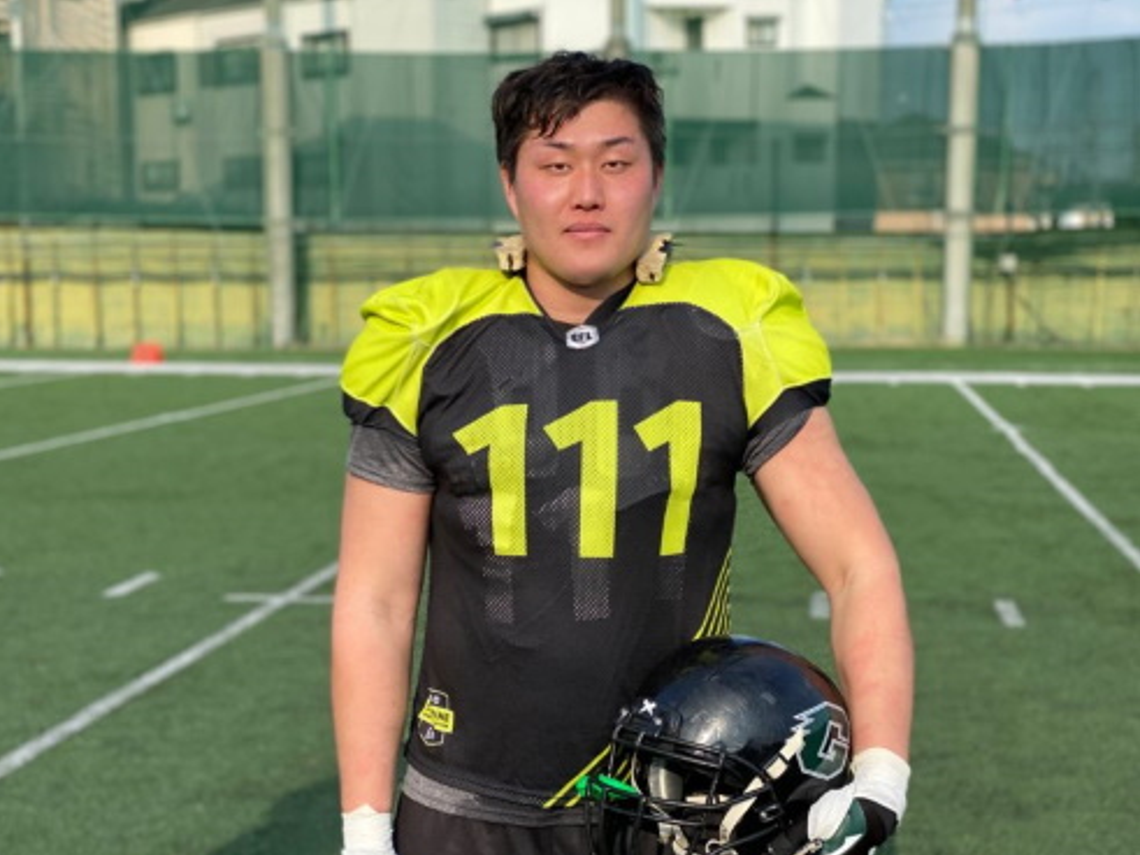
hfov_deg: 36.2
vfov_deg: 27.5
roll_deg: -0.5
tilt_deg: -4.6
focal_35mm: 53
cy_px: 433
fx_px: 1745
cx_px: 562
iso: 20
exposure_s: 1/841
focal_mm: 6
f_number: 2
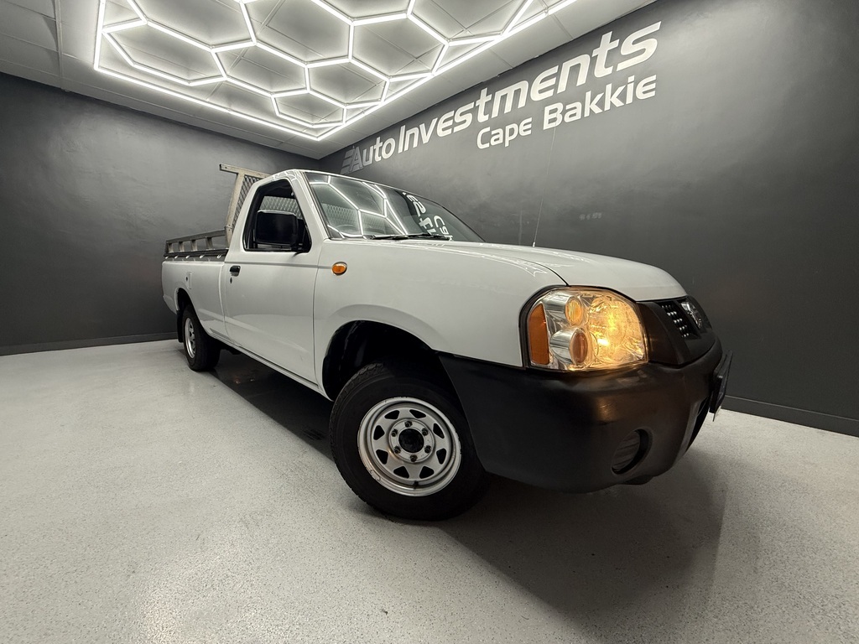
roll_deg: -0.6
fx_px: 347
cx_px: 430
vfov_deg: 85.7
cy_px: 322
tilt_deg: -6.3
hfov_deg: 102.1
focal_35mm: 14
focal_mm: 2.22
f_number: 2.2
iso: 200
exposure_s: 1/99
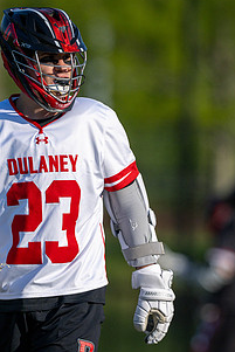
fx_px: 10073
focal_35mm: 1030
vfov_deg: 2.0
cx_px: 82
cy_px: 197
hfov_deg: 1.3
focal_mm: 400
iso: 250
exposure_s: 1/4000
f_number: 4
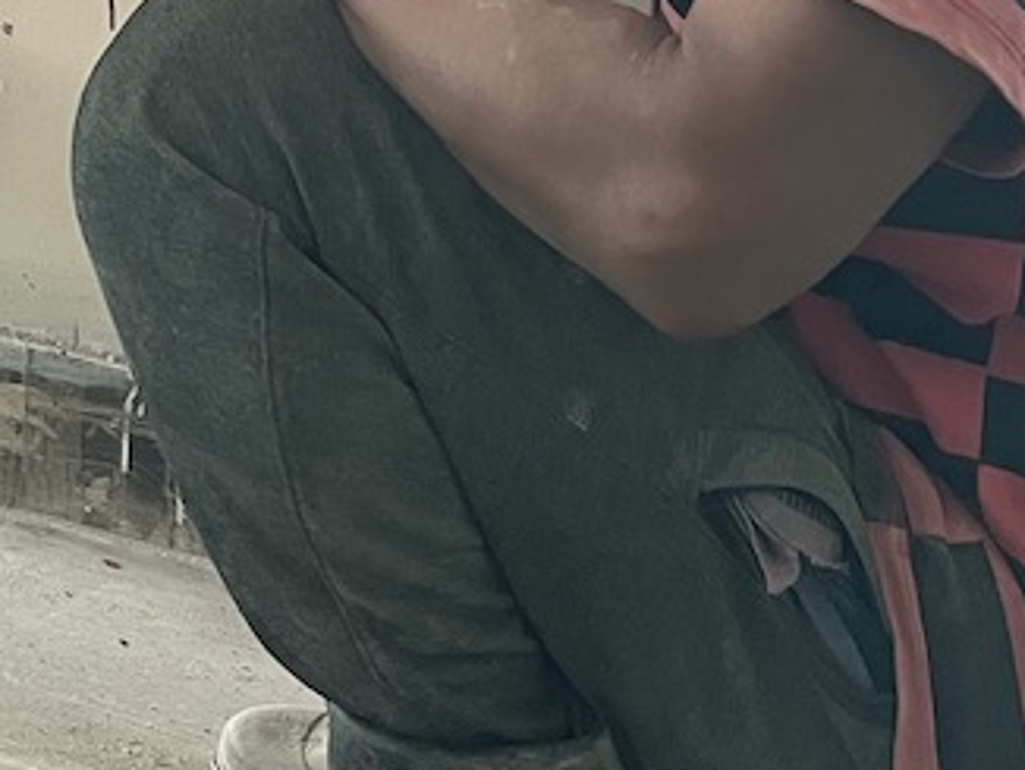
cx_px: -255
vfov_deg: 15.2
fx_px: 2726
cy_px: -292
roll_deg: -0.9
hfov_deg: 19.8
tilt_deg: -9.4
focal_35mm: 92
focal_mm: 5.1
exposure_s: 1/60
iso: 200
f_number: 1.6
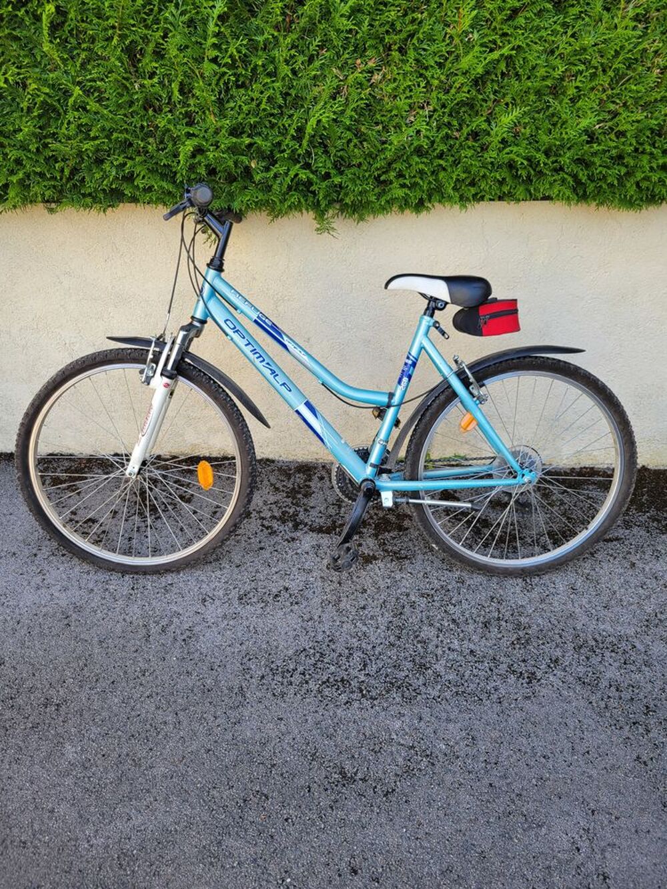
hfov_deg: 53.1
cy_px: 444
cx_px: 334
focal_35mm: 26
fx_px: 668
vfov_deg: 67.3
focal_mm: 5.4
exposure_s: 1/216
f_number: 1.8
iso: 40
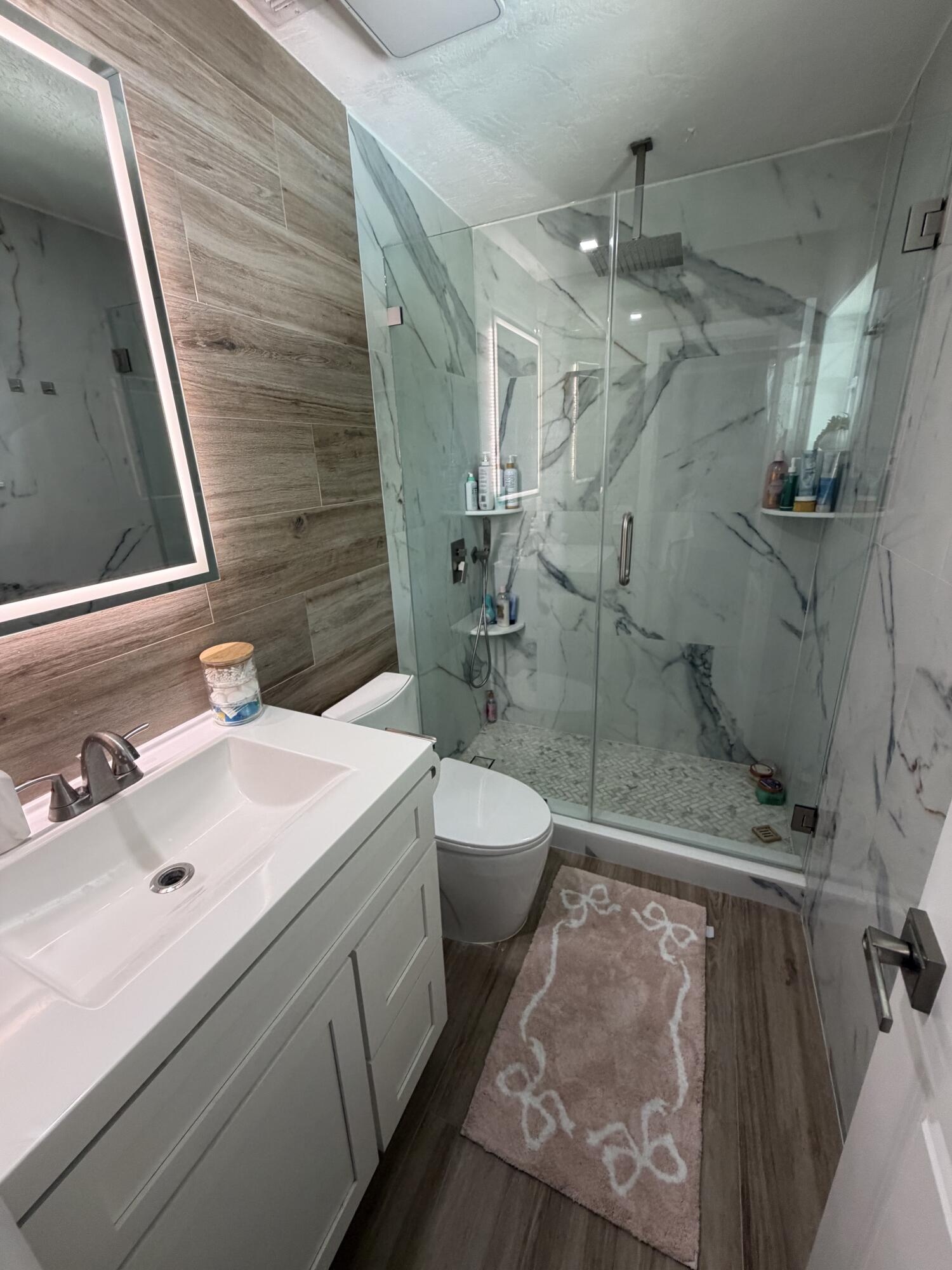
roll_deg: +1.8
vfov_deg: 102.1
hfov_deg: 85.7
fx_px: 513
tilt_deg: -18.8
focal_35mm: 14
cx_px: 476
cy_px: 635
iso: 320
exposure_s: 1/101
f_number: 2.2
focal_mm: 2.22
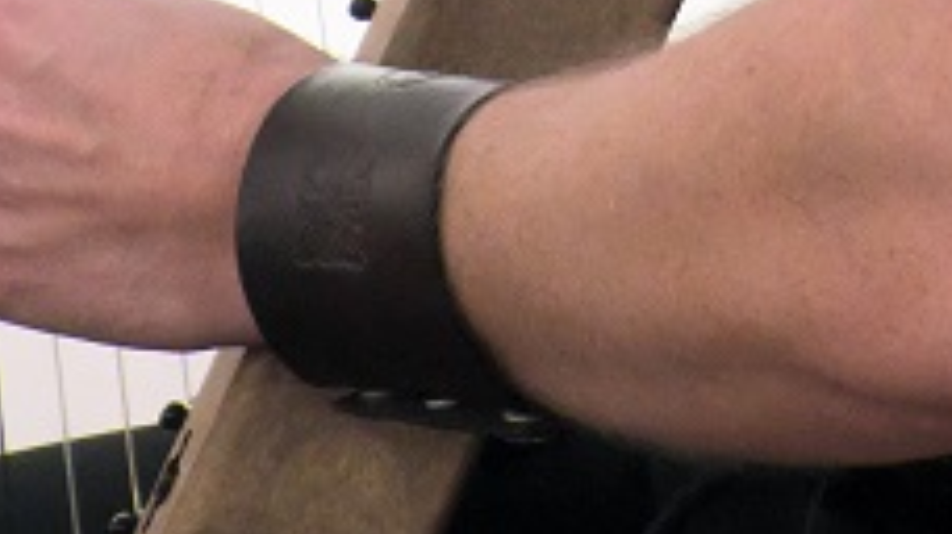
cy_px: -993
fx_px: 7241
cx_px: 1073
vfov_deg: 4.1
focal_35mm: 287
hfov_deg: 7.5
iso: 4000
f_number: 5
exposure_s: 1/100
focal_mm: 34.5
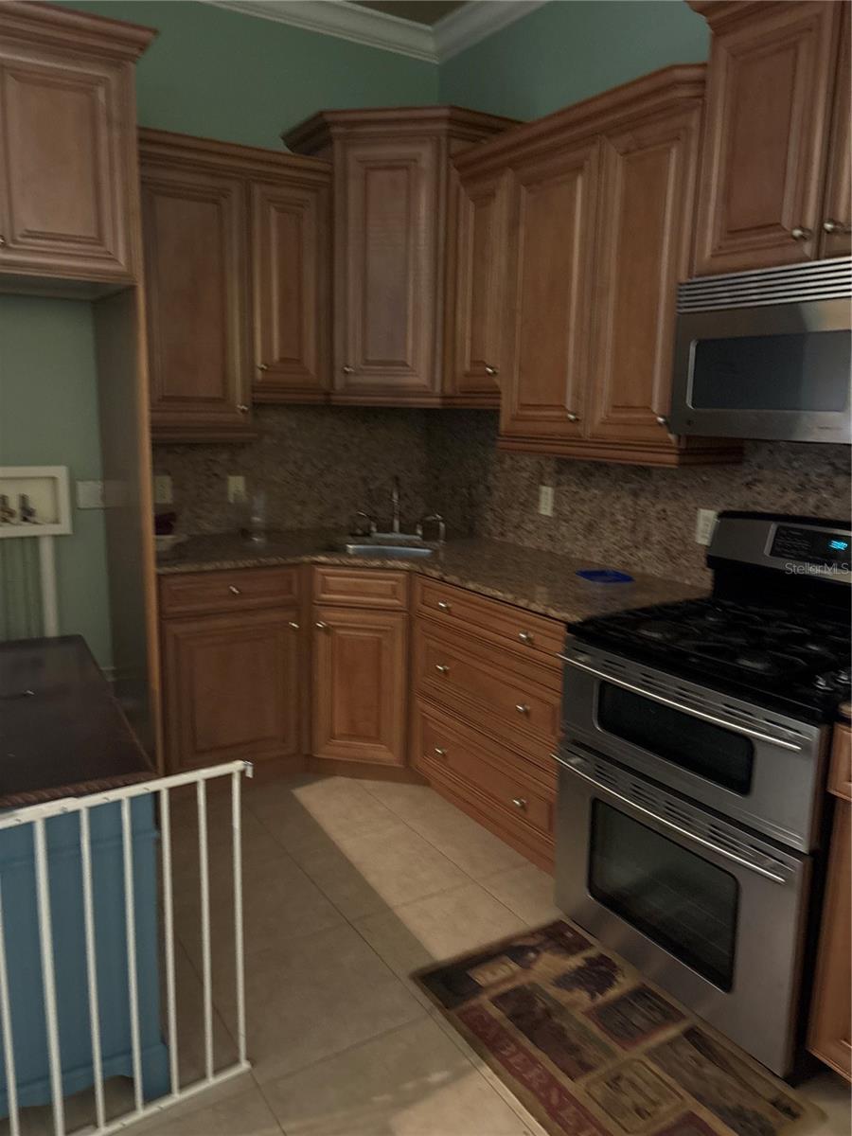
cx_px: 426
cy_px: 568
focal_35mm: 26
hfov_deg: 53.1
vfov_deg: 67.3
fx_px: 853
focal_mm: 5.96
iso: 1000
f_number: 1.6
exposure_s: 1/24
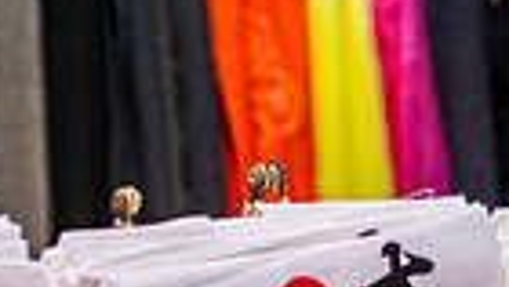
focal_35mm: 220
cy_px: -87
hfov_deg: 9.2
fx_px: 2972
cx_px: -485
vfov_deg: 5.5
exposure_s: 1/320
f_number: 2.5
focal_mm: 50
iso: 2000
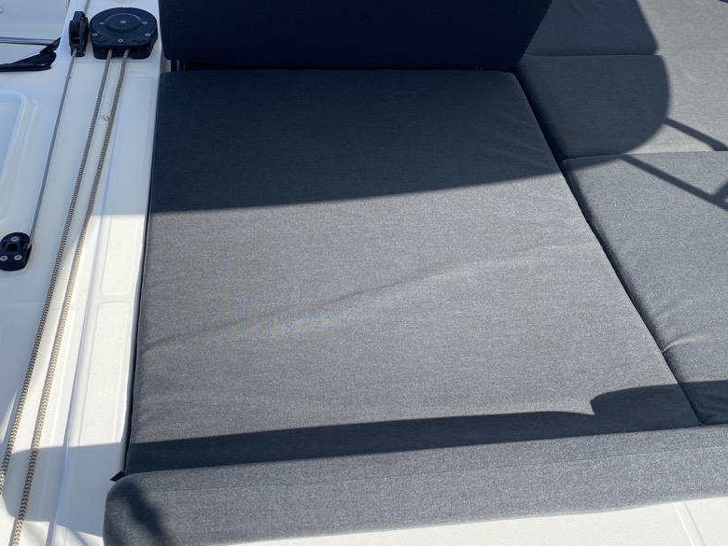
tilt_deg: -36.7
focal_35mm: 40
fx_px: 841
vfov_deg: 35.2
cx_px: 371
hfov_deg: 46.8
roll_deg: -8.7
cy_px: 135
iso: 32
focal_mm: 4.25
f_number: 1.8
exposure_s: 1/2315
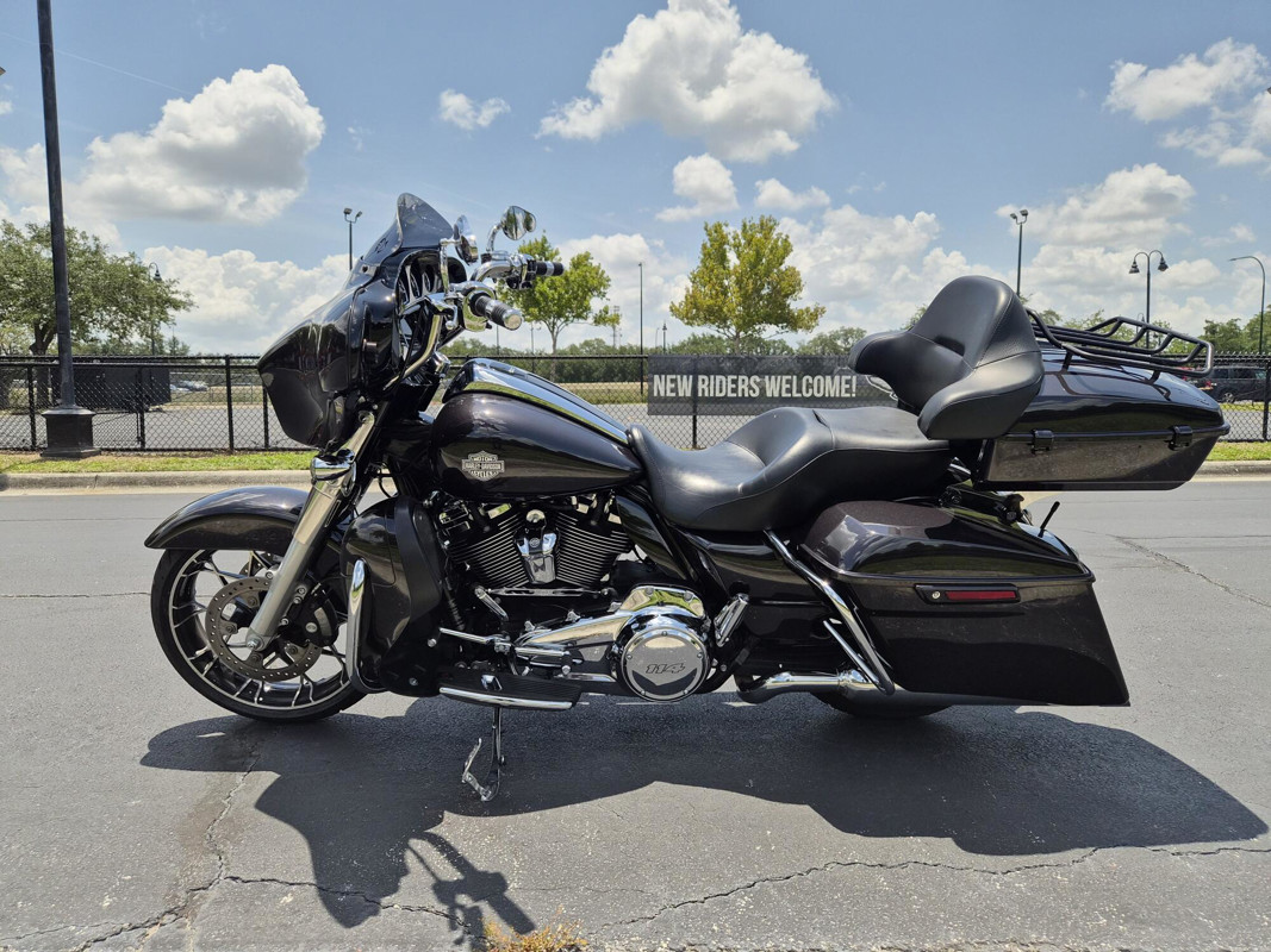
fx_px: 844
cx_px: 636
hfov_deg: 73.9
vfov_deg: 58.9
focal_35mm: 23
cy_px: 476
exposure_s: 1/4912
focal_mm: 5.4
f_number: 1.8
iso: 80
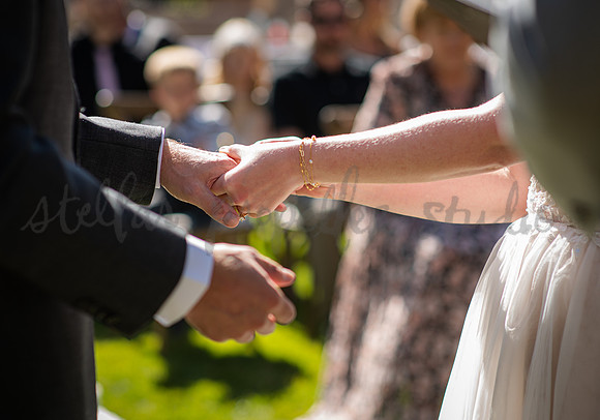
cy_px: 237
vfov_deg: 14.3
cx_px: 355
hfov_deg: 20.3
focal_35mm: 99
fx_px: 1677
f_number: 2.5
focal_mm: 85
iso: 200
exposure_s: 1/1250
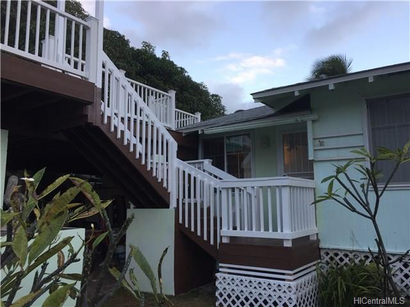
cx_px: 205
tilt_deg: +9.0
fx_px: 343
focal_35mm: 29
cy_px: 154
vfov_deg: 48.2
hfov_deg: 61.7
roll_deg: -1.2
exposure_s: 1/120
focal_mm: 4.15
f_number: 2.2
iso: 32
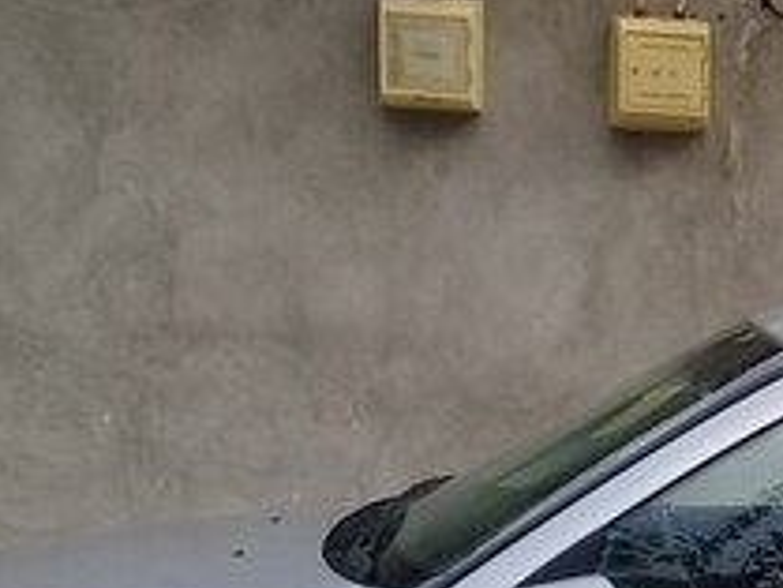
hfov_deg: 18.7
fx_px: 2218
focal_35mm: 98
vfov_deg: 14.6
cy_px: 732
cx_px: 985
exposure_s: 1/696
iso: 50
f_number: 2.2
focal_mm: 3.3
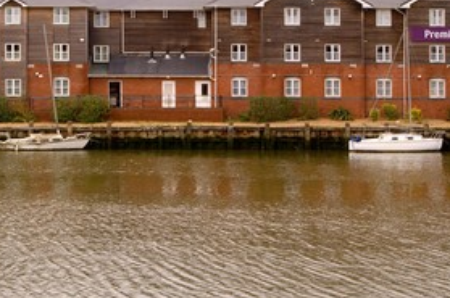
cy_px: 126
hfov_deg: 26.4
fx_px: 961
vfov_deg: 17.6
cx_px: 215
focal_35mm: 77
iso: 200
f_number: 9
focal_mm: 28
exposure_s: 1/40
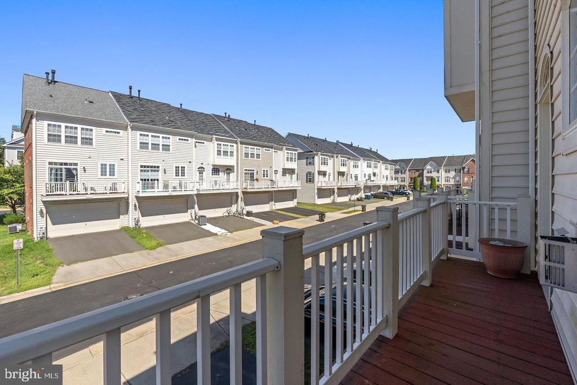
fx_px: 240
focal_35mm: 15
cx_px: 288
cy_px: 192
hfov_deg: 100.4
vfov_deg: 77.3
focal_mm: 10
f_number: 8
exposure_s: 1/3200
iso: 800
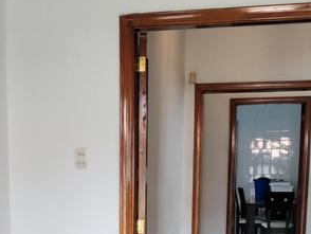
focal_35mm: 84
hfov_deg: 23.1
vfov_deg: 16.9
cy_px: 274
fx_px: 755
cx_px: 94
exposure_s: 1/50
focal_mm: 4.75
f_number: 1.8
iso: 267
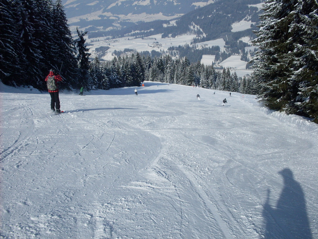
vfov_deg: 37.7
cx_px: 159
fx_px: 349
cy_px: 120
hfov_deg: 49.0
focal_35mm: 38
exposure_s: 1/500
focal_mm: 6.3
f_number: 8.4
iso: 80
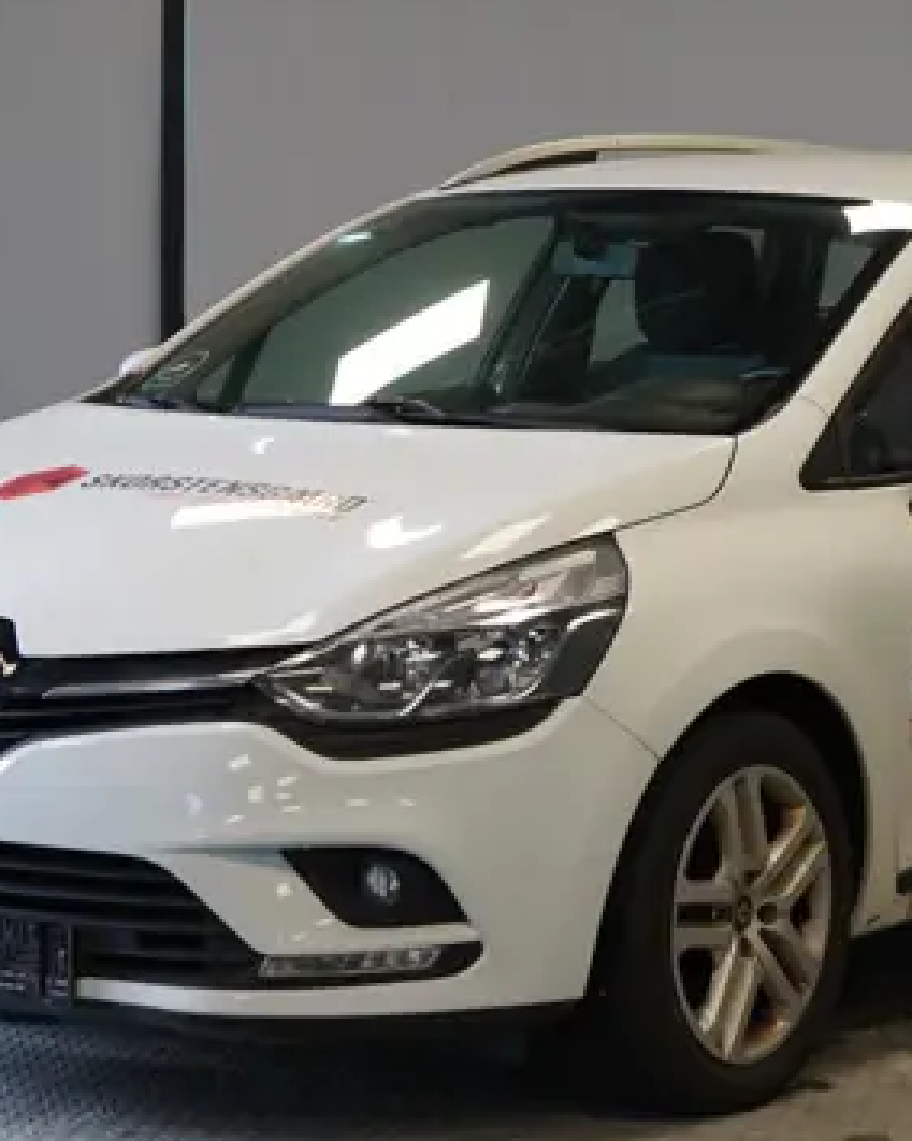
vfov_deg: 15.0
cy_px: 416
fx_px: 4321
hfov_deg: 12.0
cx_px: 648
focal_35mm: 128
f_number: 5.6
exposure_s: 1/160
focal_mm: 67
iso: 1250
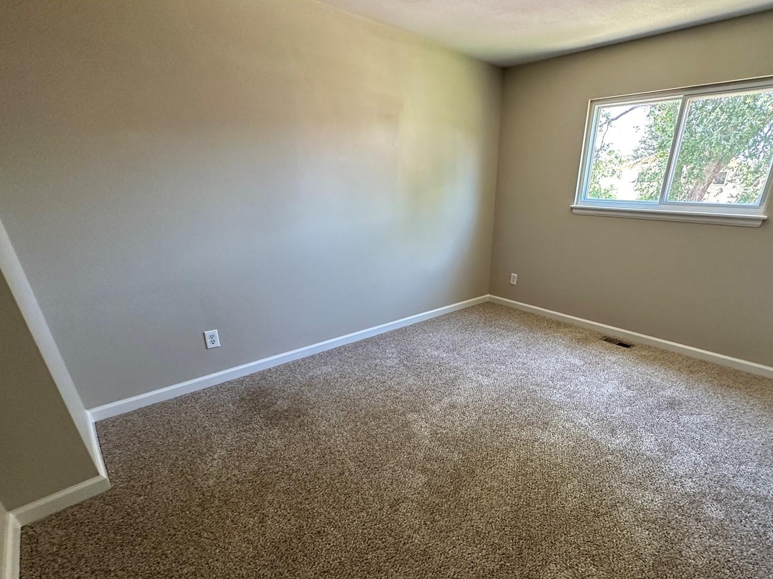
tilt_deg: -23.7
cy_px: 348
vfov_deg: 73.9
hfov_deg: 90.4
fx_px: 380
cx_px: 445
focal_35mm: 17
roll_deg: -1.2
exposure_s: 1/60
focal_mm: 2.22
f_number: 2.2
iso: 320
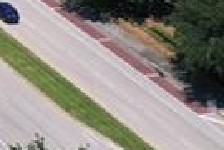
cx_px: -572
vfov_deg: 6.0
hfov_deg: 7.7
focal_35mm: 212
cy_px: -292
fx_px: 1319
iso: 100
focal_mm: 10.26
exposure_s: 1/800
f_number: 6.3
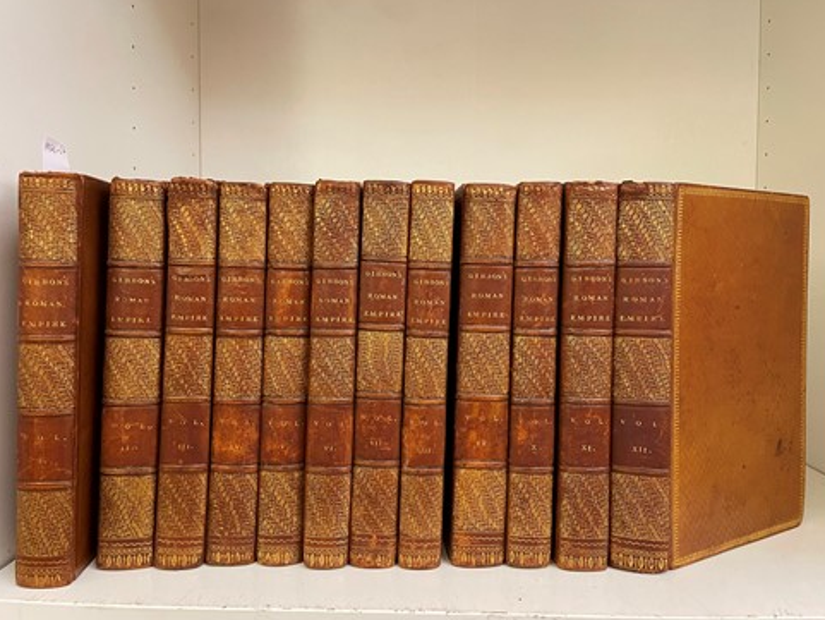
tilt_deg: -2.7
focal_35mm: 27
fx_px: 644
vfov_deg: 51.4
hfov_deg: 65.3
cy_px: 300
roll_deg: +0.5
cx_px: 408
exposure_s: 1/52
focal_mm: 4.2
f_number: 1.6
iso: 250
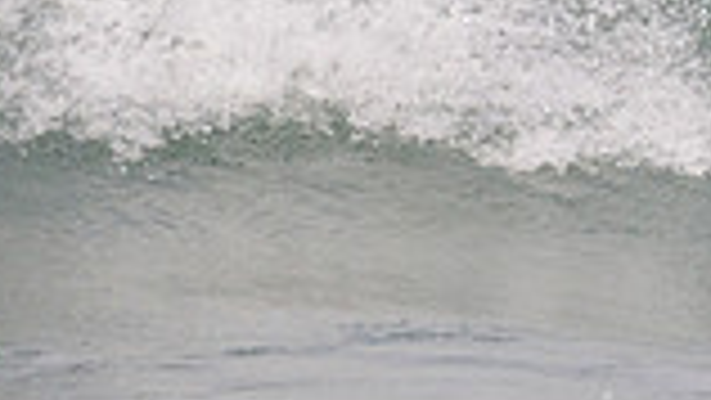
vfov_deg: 0.4
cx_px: 1238
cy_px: -222
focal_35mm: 3086
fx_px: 58200
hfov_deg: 0.7
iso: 1250
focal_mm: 800
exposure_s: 1/2000
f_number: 11
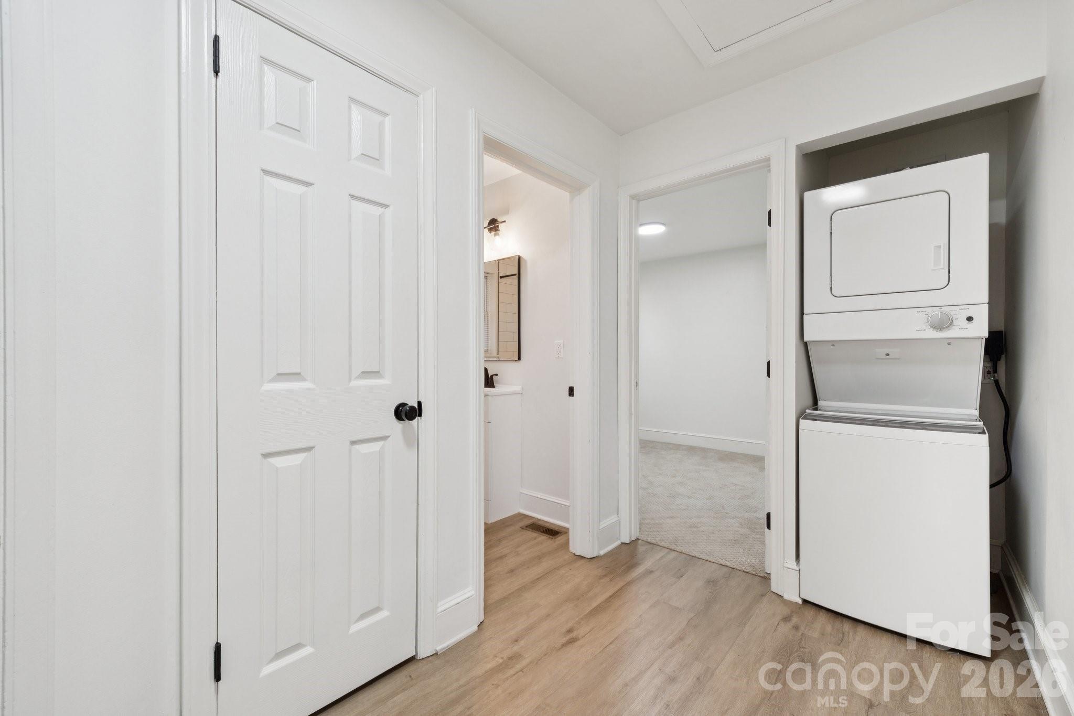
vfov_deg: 81.2
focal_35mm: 14
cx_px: 537
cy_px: 358
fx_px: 418
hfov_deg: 104.3
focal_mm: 14
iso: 160
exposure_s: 1/15
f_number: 7.1
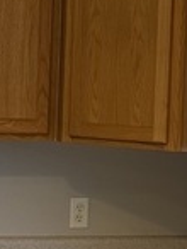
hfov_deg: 8.4
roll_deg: -2.3
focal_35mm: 177
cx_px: 87
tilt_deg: -1.4
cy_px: 104
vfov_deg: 11.1
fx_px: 1271
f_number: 1.78
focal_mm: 6.76
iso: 250
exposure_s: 1/120
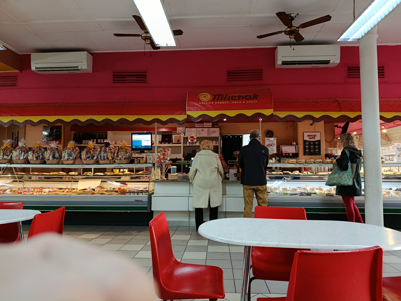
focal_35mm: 24
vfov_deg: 56.8
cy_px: 150
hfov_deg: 71.6
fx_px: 278
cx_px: 200
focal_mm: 5.24
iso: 903
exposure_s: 1/50
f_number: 1.7
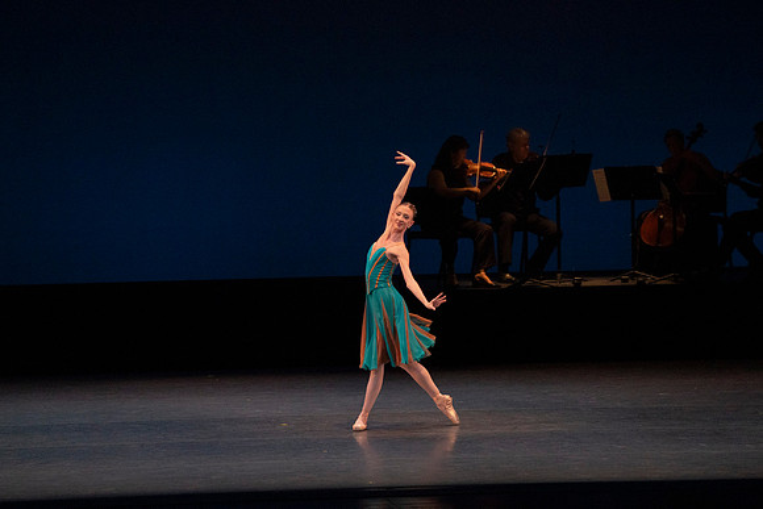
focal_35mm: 256
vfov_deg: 5.4
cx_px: 382
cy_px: 254
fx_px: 5427
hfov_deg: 8.0
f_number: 7.1
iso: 8000
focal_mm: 256
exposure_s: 1/400
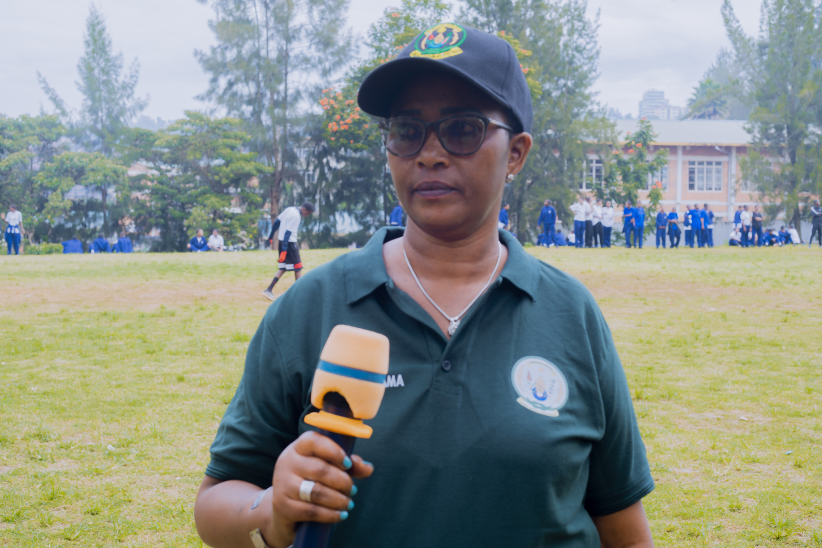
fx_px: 1142
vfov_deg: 27.0
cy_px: 274
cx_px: 411
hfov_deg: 39.6
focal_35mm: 50
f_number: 9
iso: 100
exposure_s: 1/50
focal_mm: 50
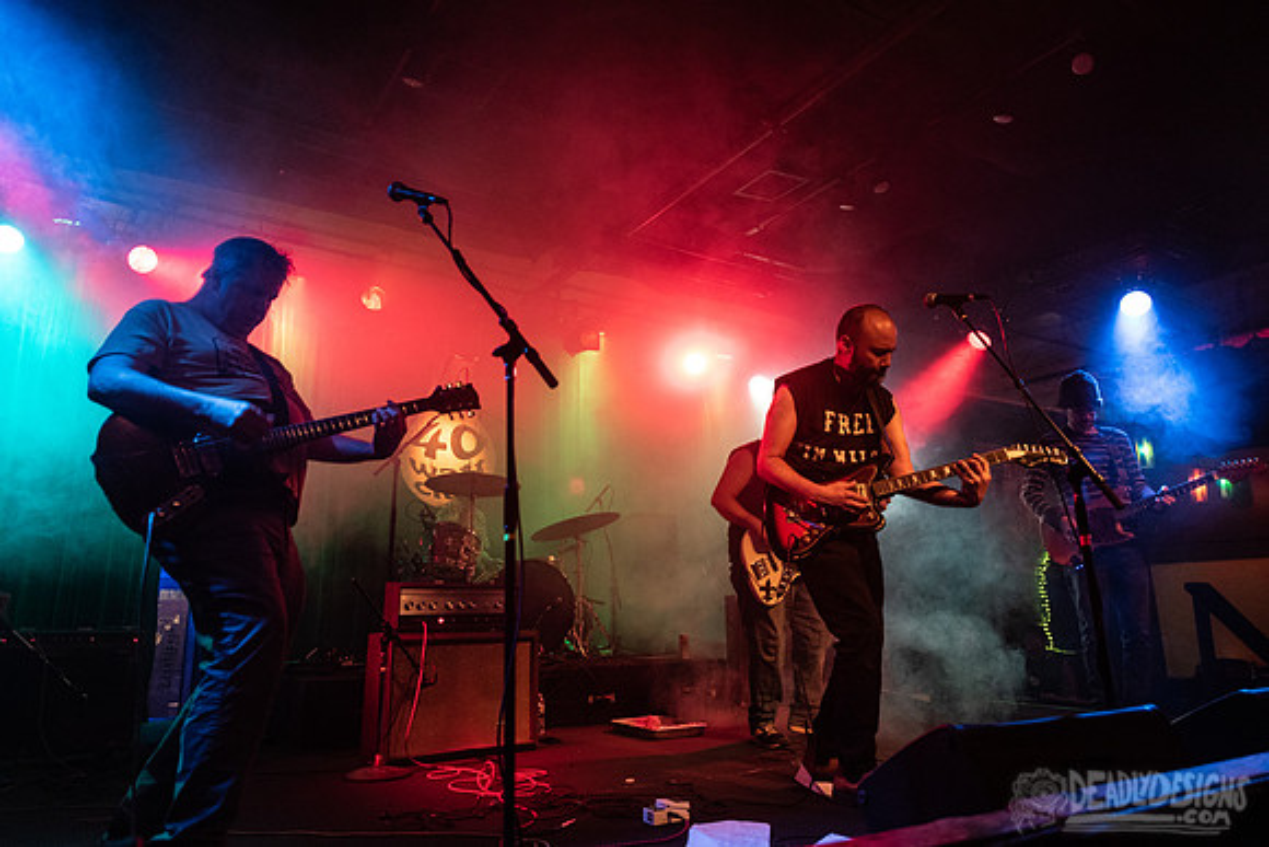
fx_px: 846
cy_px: 424
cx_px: 634
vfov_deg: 53.2
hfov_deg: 73.7
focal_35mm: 24
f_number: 3.2
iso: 2500
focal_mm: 24
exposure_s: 1/80
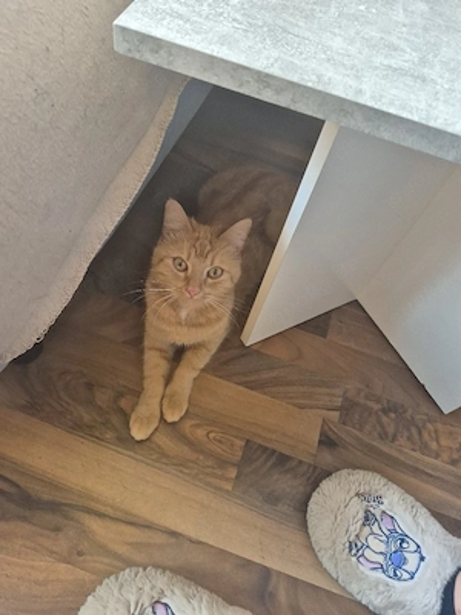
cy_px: 308
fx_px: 408
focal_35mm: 23
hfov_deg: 58.9
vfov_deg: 73.9
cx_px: 230
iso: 200
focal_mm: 5.4
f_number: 1.8
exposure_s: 1/182
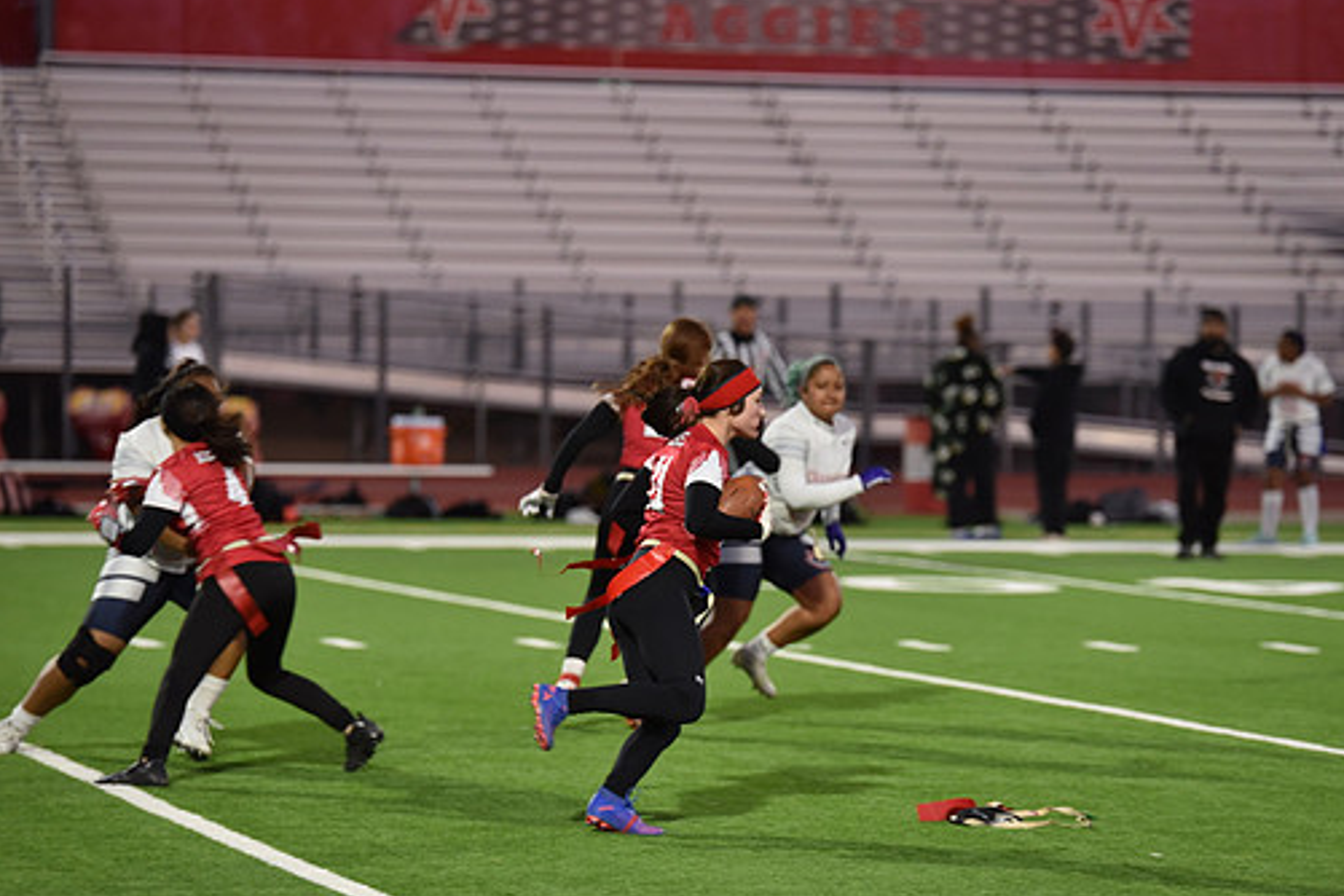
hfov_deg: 10.8
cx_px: 732
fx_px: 7130
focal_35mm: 191
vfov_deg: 7.2
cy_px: 455
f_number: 2.8
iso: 1600
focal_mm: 165
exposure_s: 1/500
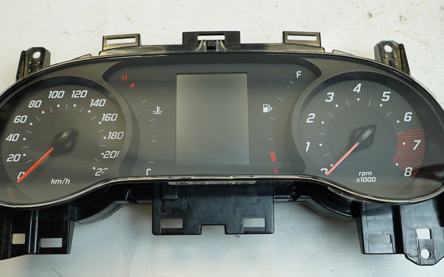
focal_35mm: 37
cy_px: 155
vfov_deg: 34.4
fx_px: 448
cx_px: 214
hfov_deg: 52.7
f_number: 4
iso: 160
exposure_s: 1/60
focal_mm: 20
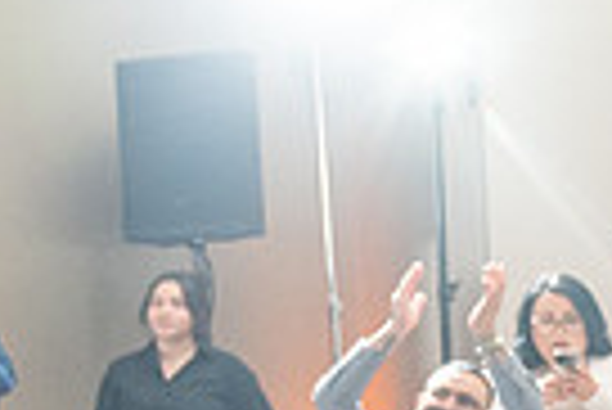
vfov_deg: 8.5
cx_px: -1022
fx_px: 2740
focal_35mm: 161
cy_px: 295
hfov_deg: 10.4
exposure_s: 1/160
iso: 800
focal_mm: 24
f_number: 3.5
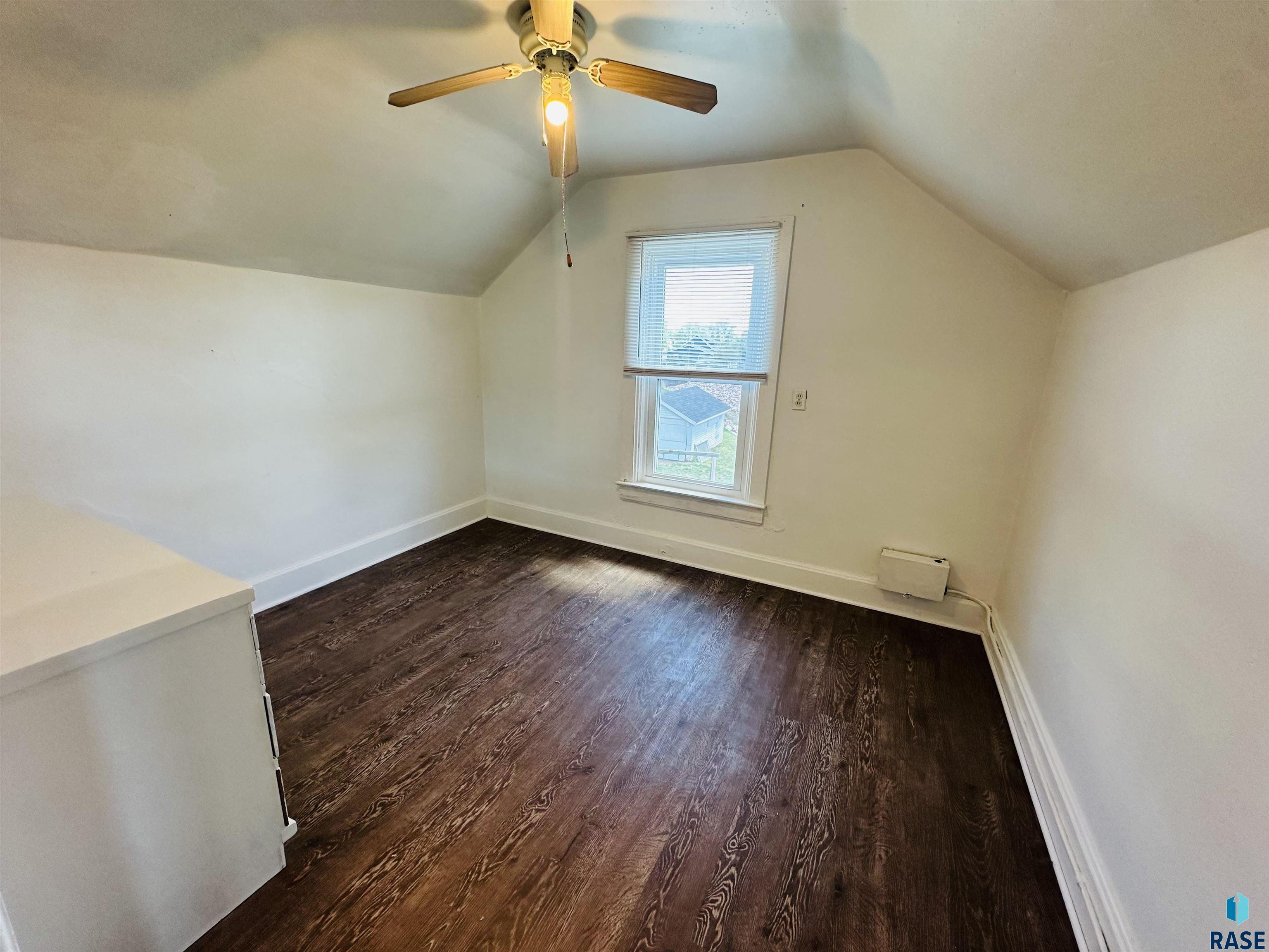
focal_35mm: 14
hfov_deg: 102.1
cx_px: 634
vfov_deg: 85.7
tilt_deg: -13.9
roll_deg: -2.4
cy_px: 476
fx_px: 513
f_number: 2.2
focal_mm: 2.22
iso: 200
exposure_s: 1/120
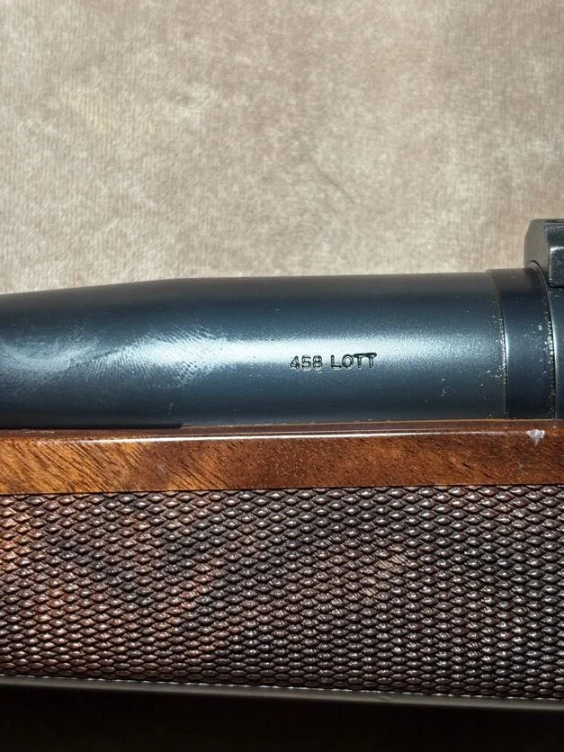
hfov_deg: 28.0
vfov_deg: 36.8
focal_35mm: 52
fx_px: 1130
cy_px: 376
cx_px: 282
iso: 80
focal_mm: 5.96
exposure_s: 1/60
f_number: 1.6
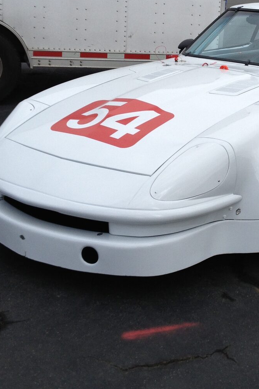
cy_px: 115
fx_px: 734
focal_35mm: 68
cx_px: 227
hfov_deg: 19.7
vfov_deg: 29.3
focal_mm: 4.28
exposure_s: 1/1905
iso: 50
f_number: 2.4
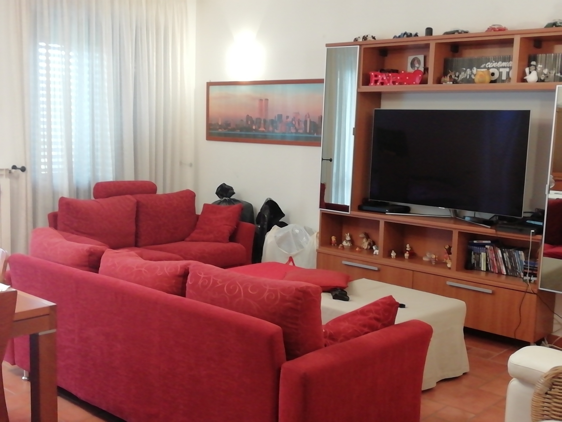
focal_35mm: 42
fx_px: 682
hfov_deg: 44.8
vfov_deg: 34.3
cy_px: 211
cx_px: 281
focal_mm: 3.46
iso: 400
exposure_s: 1/25
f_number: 2.2
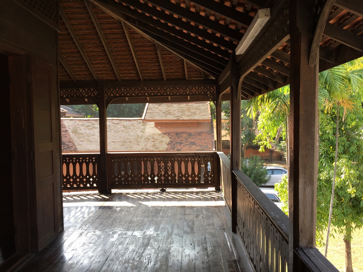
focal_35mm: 29
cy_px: 136
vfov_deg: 48.2
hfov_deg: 61.7
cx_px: 182
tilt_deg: -2.2
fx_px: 304
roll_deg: +0.0
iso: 32
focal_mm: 4.15
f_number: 2.2
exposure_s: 1/155
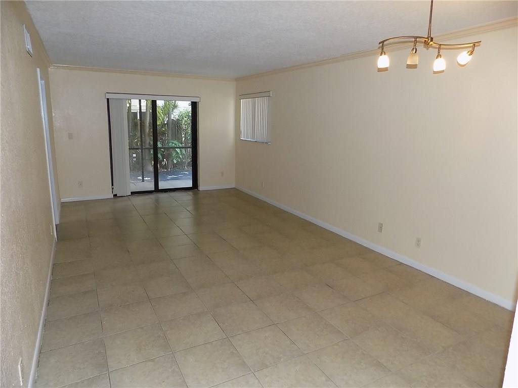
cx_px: 259
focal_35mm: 23
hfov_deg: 73.9
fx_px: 344
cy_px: 194
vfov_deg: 58.9
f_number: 3.1
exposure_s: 1/30
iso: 200
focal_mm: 4
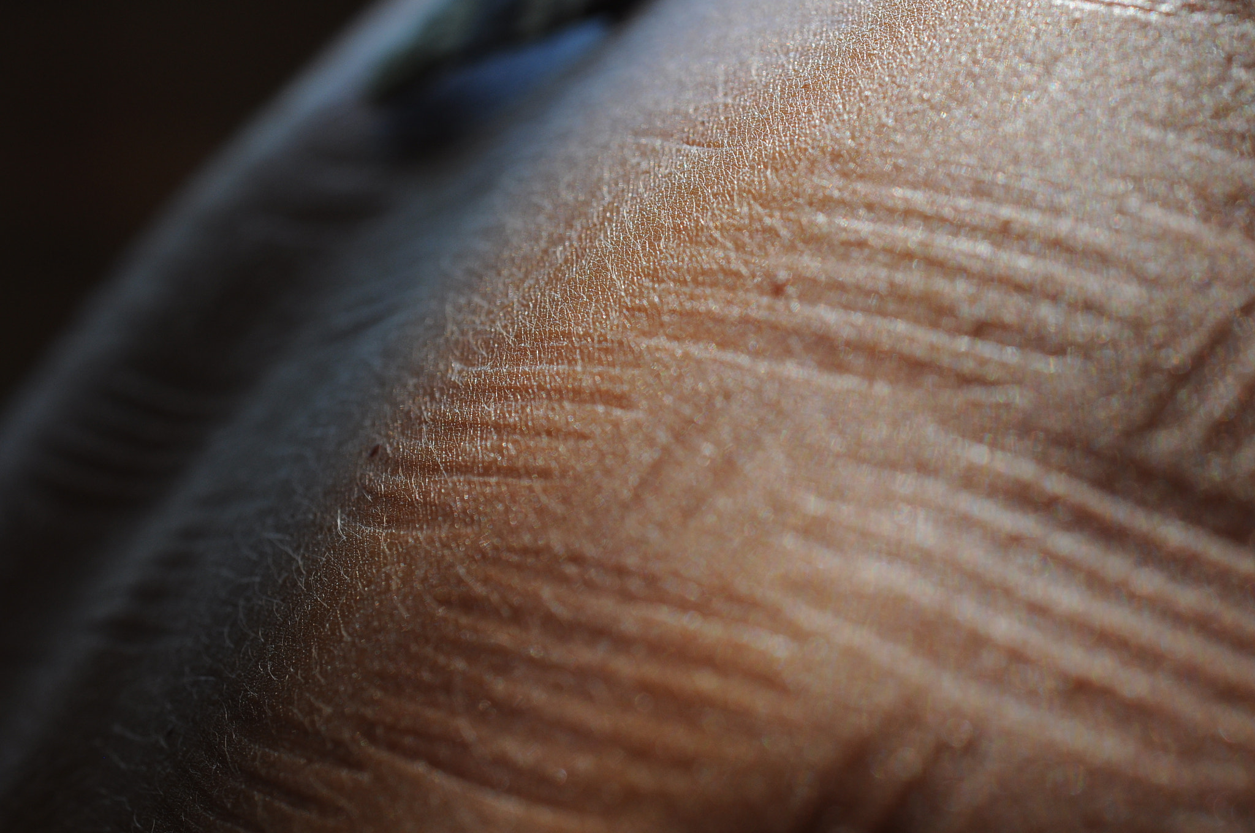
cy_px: 416
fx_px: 3133
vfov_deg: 15.1
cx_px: 628
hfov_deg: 22.6
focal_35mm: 90
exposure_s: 1/500
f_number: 7.1
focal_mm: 60
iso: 320
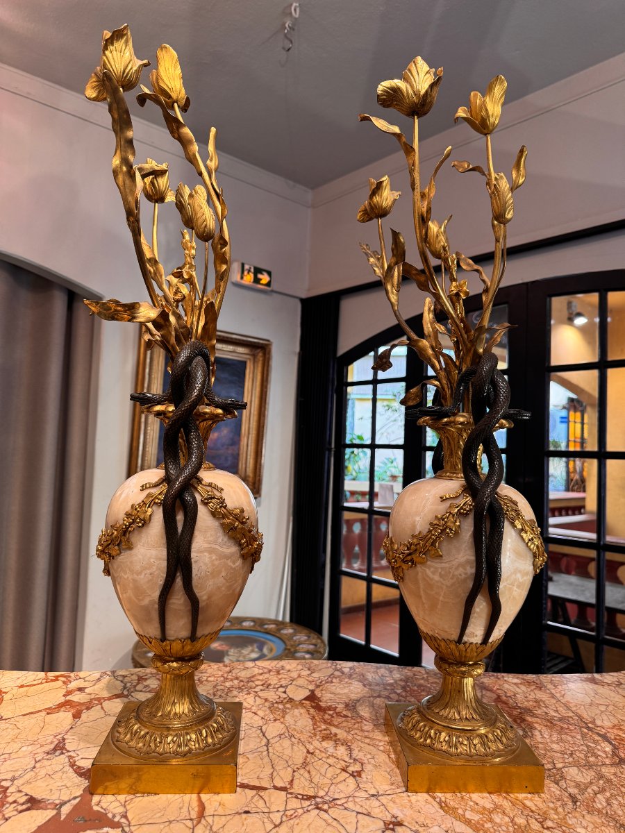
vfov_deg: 71.6
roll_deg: -2.4
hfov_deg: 56.8
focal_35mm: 24
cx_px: 312
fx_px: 578
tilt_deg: +2.9
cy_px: 416
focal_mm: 6.76
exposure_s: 1/50
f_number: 1.78
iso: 160
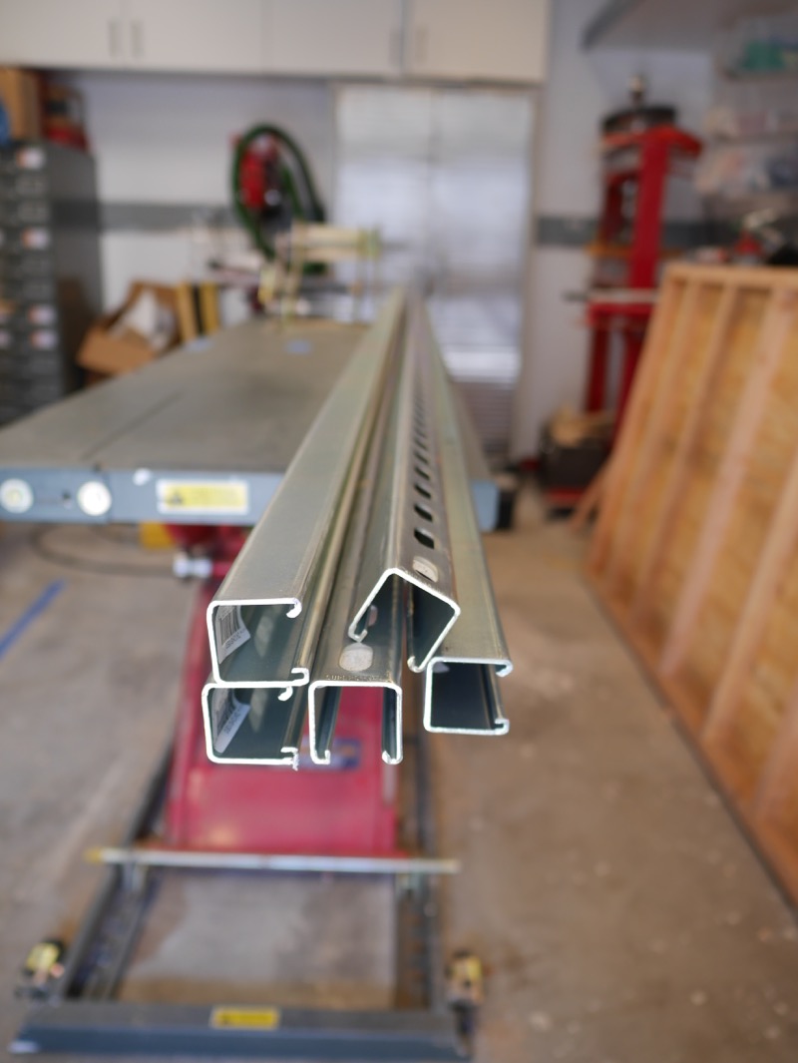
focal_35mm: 30
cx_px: 399
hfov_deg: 46.8
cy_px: 532
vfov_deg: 59.9
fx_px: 921
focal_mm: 15
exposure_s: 1/125
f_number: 2
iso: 200
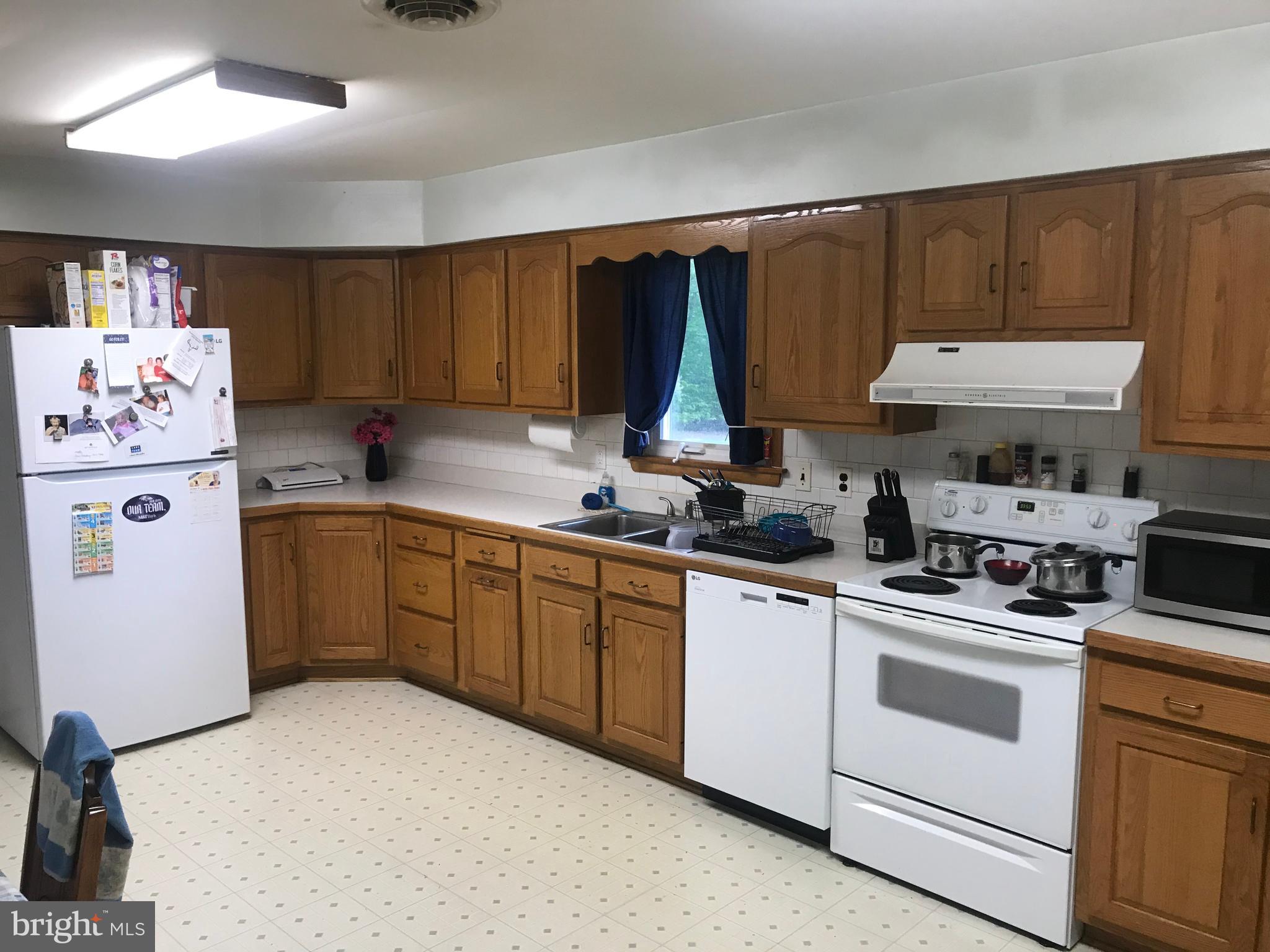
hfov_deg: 63.4
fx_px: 1027
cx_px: 635
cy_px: 476
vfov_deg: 49.7
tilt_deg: -6.4
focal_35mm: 28
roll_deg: +0.0
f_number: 1.8
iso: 32
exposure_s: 1/30
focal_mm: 3.99
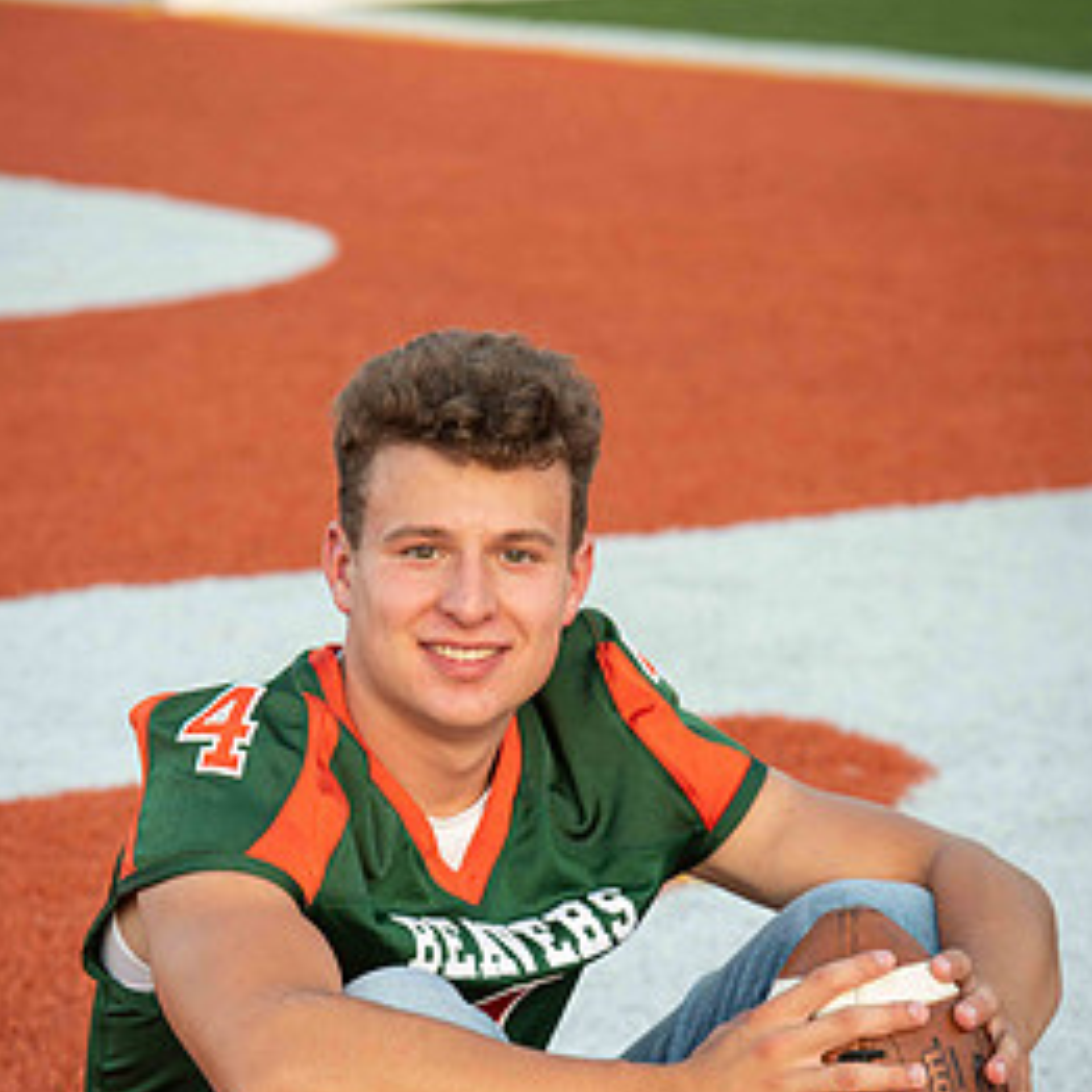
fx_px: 8851
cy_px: 821
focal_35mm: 248
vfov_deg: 7.1
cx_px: 508
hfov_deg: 7.1
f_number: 7.1
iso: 400
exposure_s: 1/200
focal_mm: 170
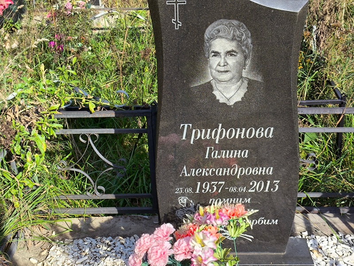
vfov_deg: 29.1
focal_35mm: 50
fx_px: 512
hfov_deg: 38.2
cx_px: 177
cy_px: 133
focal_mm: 4.71
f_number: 1.7
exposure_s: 1/1081
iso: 50
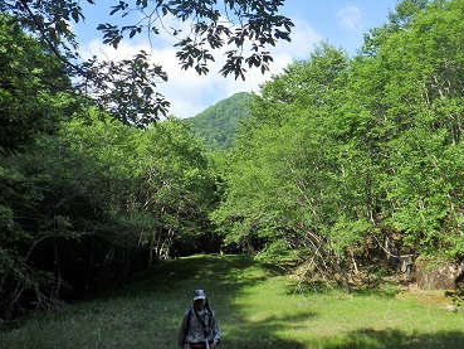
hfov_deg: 52.4
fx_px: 469
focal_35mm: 35
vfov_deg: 40.5
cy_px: 135
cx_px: 263
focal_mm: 5
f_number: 4.2
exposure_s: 1/500
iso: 125
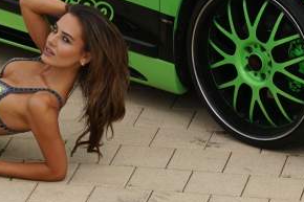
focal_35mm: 292
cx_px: 157
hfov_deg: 7.1
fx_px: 2462
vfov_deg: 4.7
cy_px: -88
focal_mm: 55
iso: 400
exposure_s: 1/800
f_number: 9
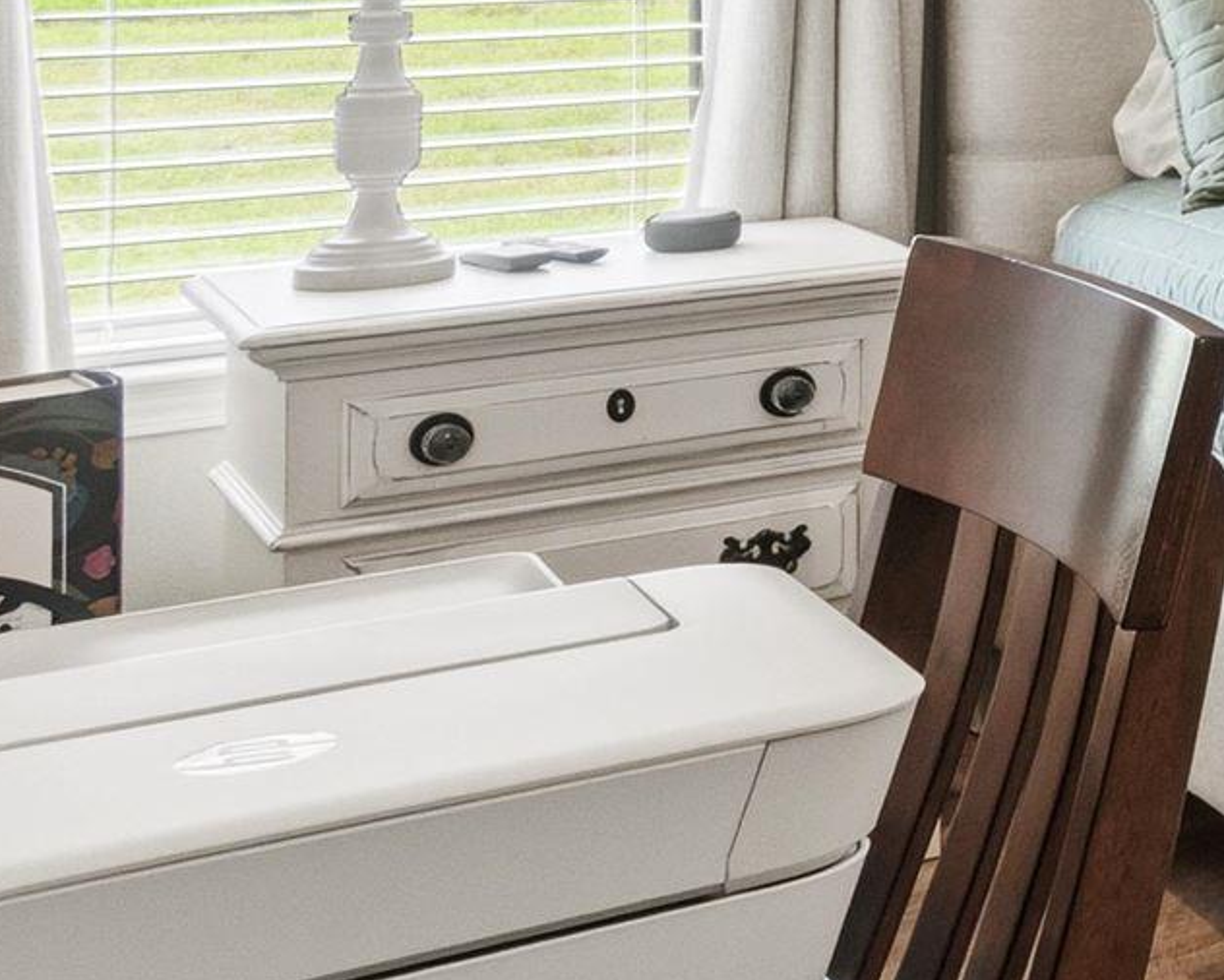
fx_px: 2728
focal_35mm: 75
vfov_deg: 19.1
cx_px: 2527
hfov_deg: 17.3
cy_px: -221
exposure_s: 1/20
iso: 400
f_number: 8
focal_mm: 11
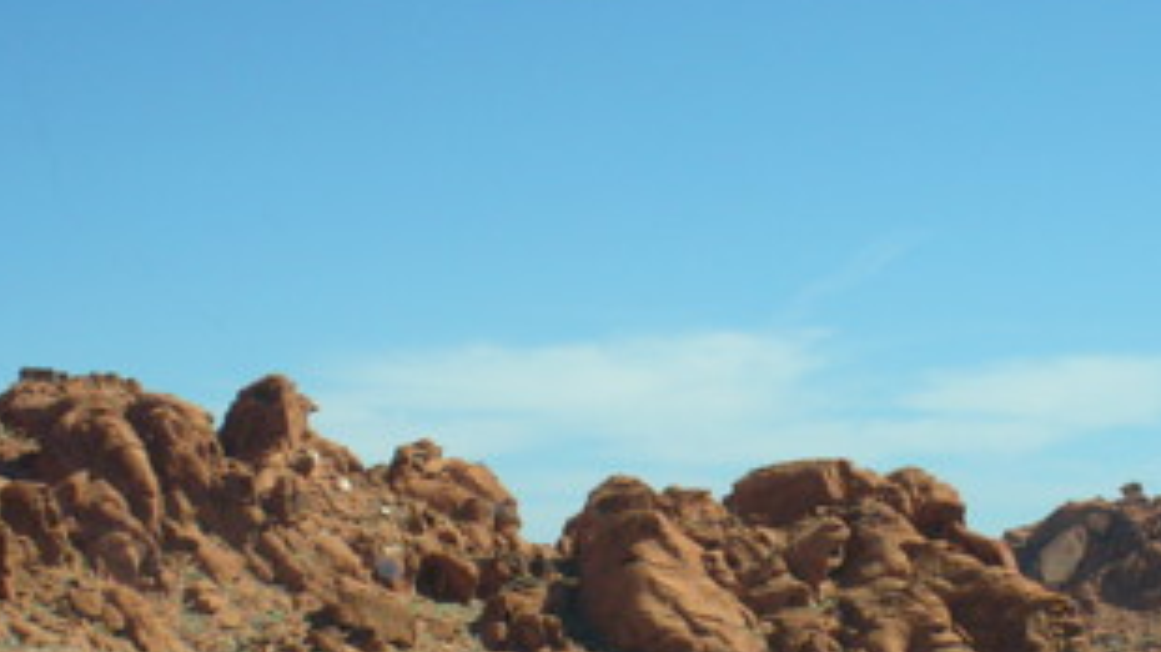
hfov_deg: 27.0
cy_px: 547
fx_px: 2400
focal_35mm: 78
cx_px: 786
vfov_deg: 15.3
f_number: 5.6
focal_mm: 6.1
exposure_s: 1/320
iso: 80
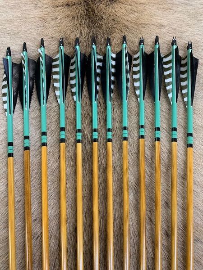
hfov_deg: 53.1
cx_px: 102
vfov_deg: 67.3
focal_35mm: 26
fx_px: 203
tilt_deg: -68.7
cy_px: 135
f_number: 1.8
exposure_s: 1/60
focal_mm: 4.25
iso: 125
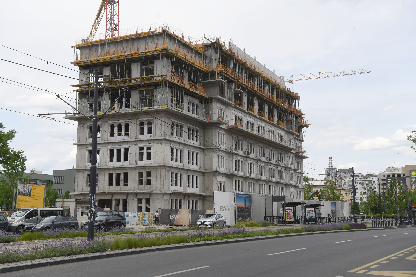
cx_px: 208
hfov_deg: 41.1
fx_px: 555
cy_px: 138
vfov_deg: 28.1
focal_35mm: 48
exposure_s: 1/1250
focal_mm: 48
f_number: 6.3
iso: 250
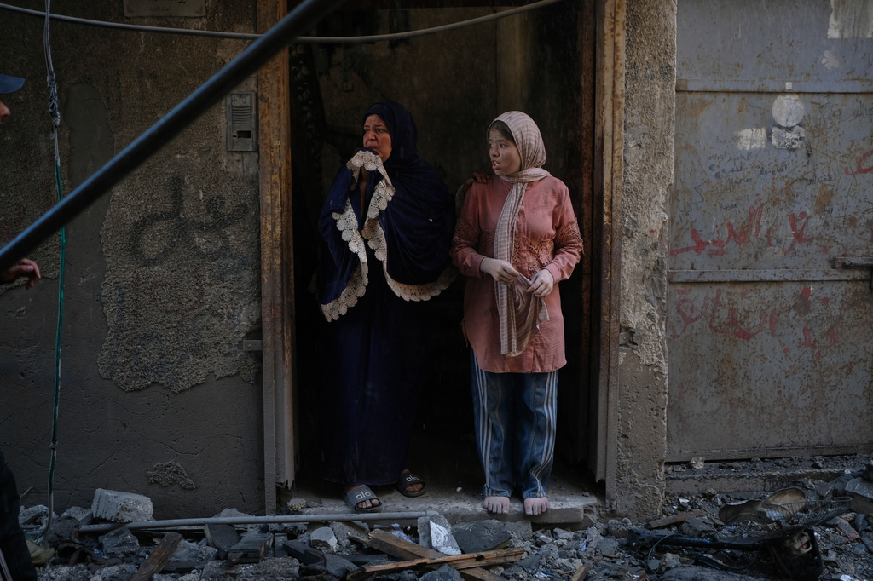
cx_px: 436
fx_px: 848
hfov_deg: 54.4
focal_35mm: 35
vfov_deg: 37.8
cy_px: 290
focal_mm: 23
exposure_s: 1/250
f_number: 2.5
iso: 320
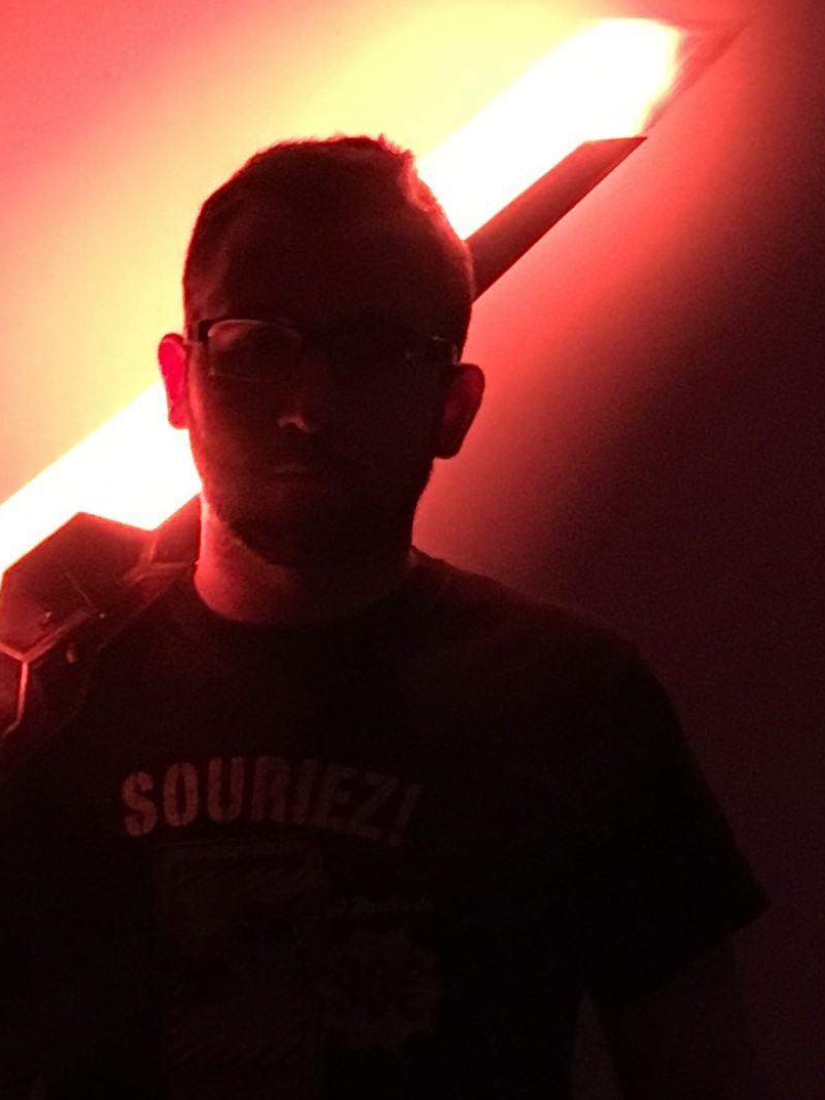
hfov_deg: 27.1
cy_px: 731
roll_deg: +2.1
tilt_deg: +0.4
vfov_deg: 35.8
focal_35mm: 53
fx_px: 1685
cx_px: 207
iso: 400
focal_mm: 4.15
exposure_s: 1/17
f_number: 2.2
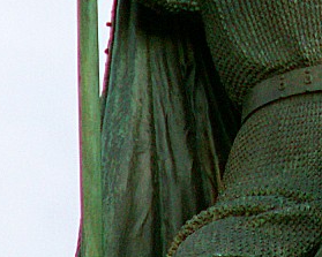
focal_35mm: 1034
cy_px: -35
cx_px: 414
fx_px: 9851
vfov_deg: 1.5
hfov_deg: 1.9
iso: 80
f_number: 4.5
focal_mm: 47.4
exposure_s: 1/60
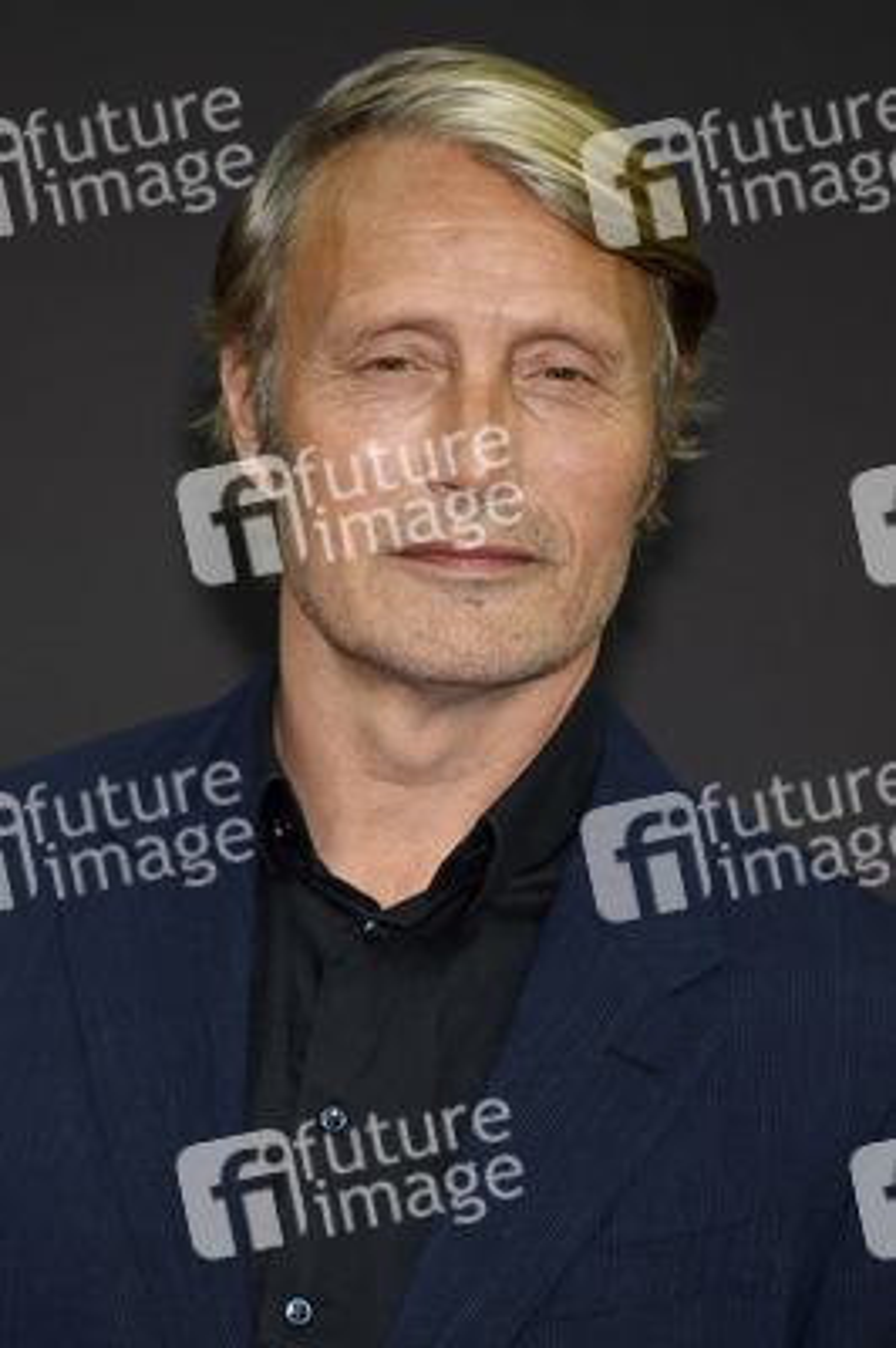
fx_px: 7479
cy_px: 674
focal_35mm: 200
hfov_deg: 6.9
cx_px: 448
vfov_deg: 10.3
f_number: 4
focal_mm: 200
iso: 640
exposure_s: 1/400
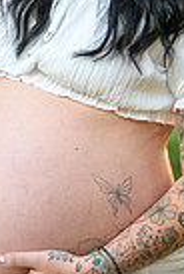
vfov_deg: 6.0
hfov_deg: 4.0
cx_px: 118
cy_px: 92
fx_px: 2624
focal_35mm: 344
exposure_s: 1/125
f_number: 2.8
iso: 800
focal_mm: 105
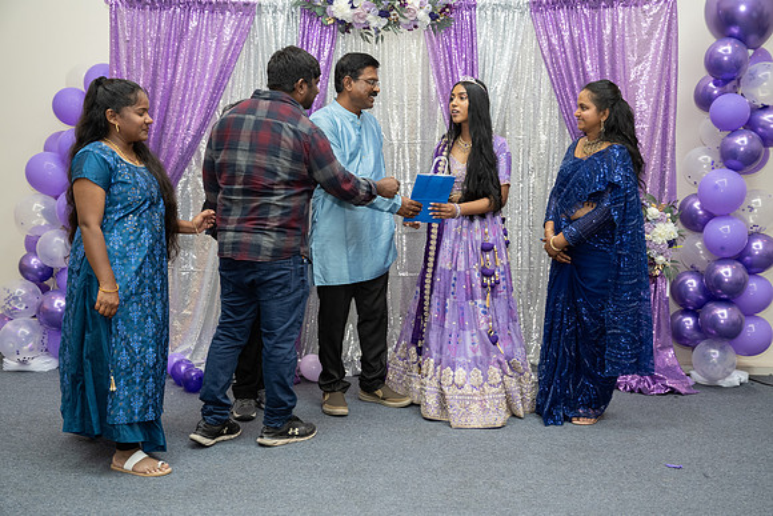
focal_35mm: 36
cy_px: 258
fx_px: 765
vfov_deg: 37.3
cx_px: 386
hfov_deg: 53.6
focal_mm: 35
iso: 1000
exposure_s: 1/160
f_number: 3.5
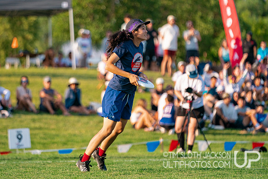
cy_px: 66
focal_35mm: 285
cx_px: 108
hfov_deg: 7.2
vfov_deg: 4.8
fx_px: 2124
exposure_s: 1/4000
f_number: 2.8
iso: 500
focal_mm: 200
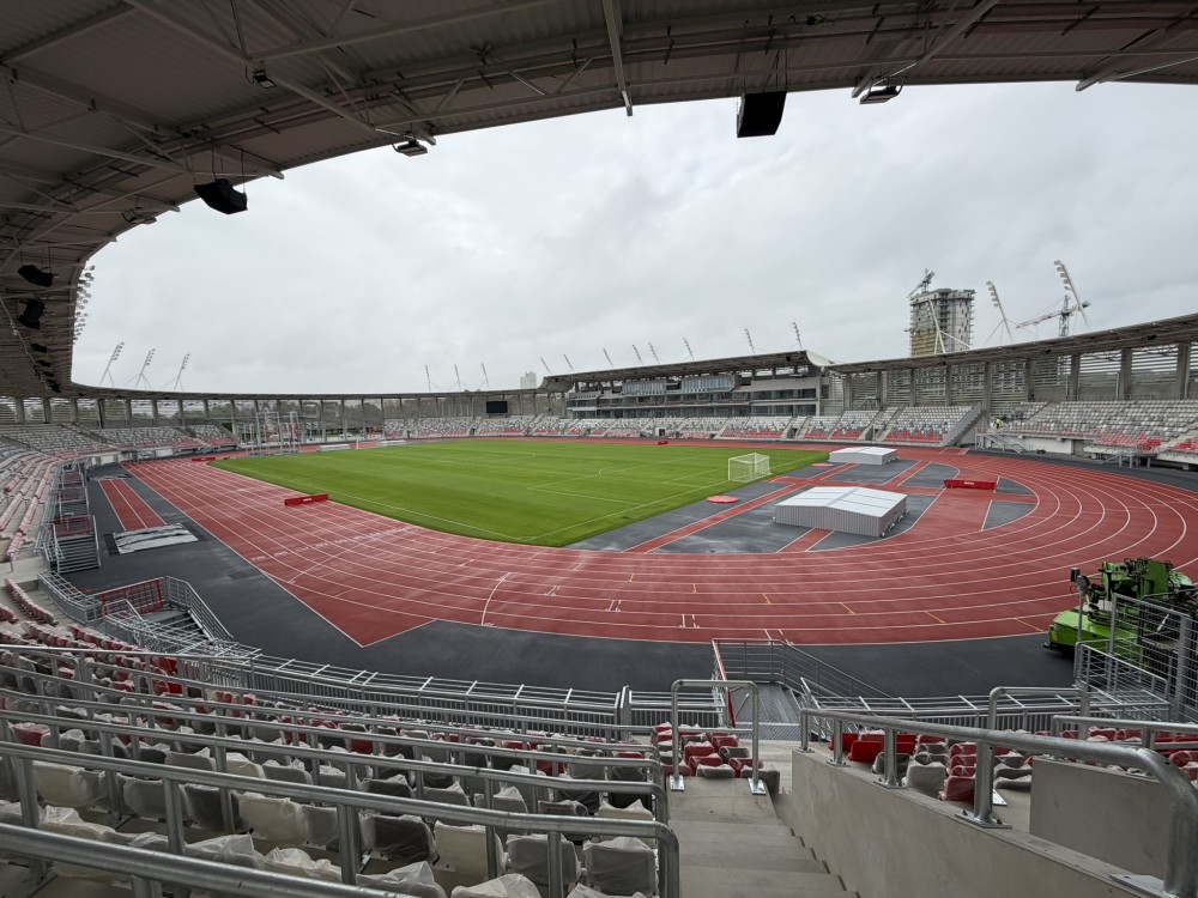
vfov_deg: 85.7
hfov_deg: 102.1
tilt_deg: -4.3
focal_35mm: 14
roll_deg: +2.1
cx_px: 599
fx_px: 485
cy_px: 449
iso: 32
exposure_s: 1/770
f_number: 2.2
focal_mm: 2.22
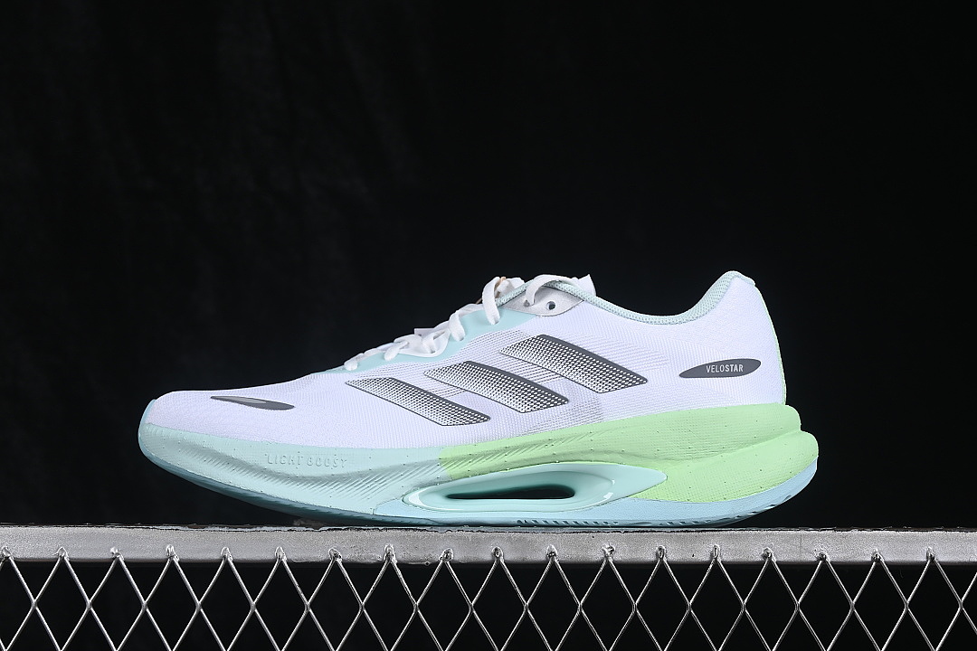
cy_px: 326
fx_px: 2035
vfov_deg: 18.2
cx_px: 488
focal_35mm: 75
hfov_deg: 27.0
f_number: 8
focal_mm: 50
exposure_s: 1/80
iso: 160
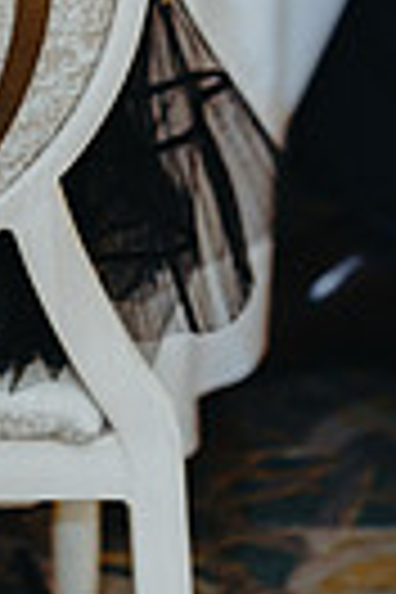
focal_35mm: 290
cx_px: -220
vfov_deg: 7.0
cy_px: -396
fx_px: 4785
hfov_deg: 4.7
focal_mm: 85
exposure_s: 1/125
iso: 2000
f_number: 2.8
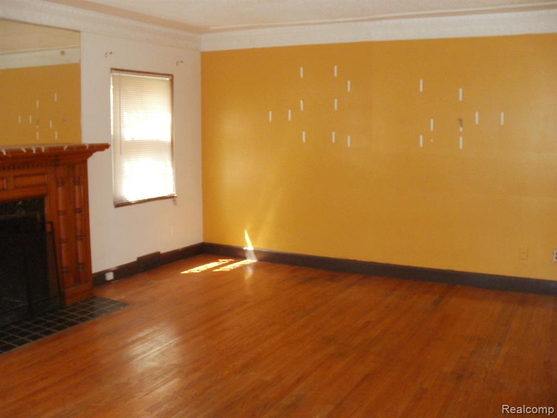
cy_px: 209
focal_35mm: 36
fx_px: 579
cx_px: 278
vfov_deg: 39.7
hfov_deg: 51.4
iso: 400
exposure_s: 1/30
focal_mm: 6.3
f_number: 3.5
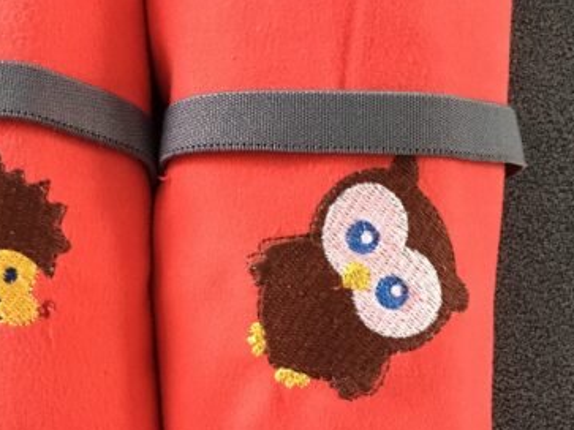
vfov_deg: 30.1
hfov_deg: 38.9
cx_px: 161
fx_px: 796
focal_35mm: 48
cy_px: 264
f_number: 2.2
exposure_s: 1/17
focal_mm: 4.15
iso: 250
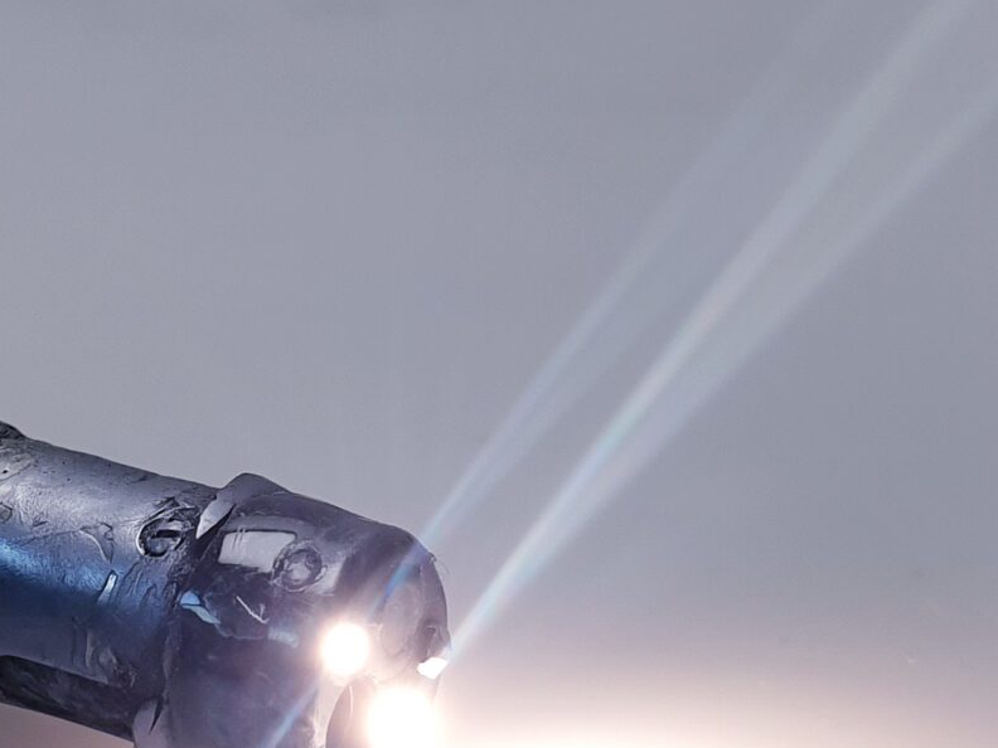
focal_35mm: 84
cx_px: 112
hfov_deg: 22.7
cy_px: 495
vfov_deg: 17.5
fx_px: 2422
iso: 50
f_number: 2.4
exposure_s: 1/131
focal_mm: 4.3
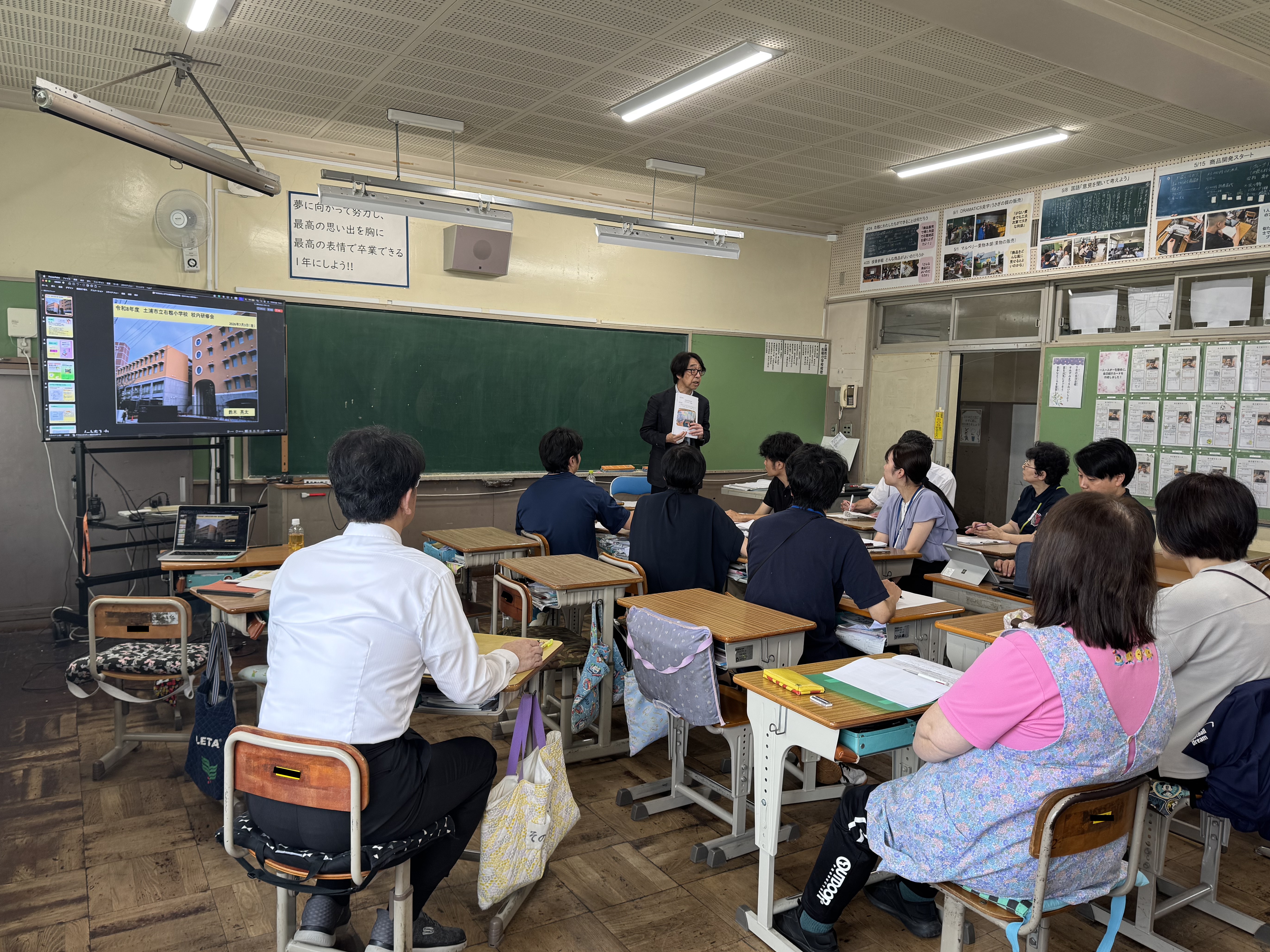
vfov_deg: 54.9
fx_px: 917
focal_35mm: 25
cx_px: 628
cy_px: 488
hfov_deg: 69.4
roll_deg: -1.6
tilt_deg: -4.7
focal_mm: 6.76
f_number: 1.78
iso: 80
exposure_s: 1/100
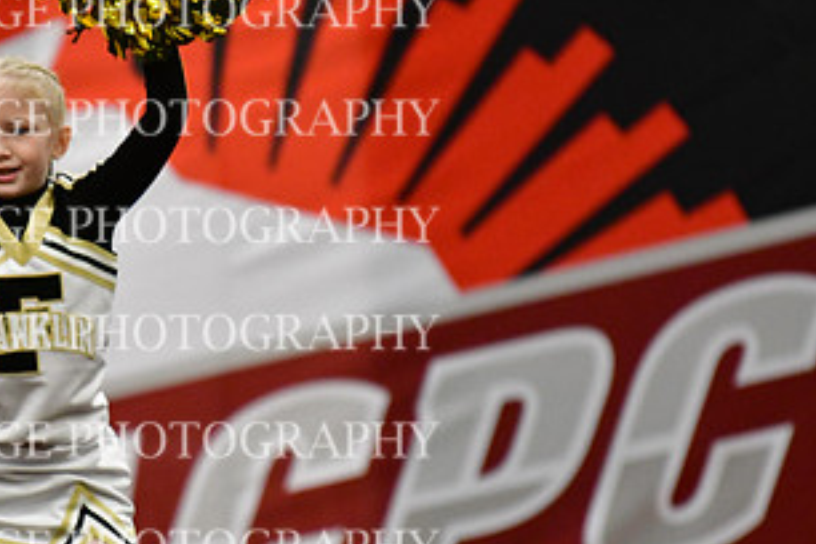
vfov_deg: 2.4
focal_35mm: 569
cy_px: 279
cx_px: 53
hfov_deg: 3.6
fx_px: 12896
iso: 4000
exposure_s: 1/800
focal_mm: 200
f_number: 2.8
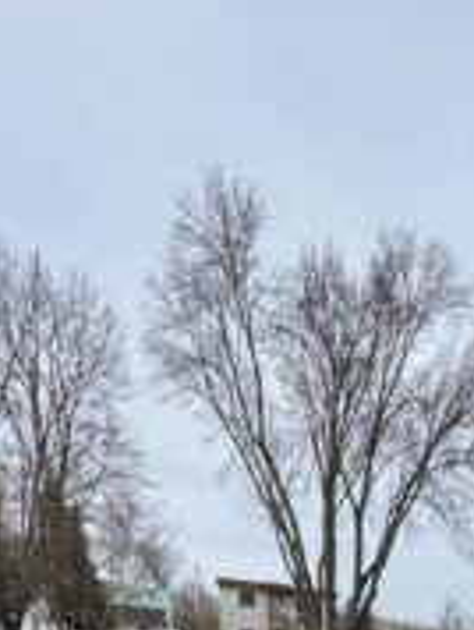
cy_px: 952
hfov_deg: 31.0
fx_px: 801
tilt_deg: -17.5
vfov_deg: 28.0
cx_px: 453
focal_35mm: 44
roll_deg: -6.0
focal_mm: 2.22
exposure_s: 1/910
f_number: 2.2
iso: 40
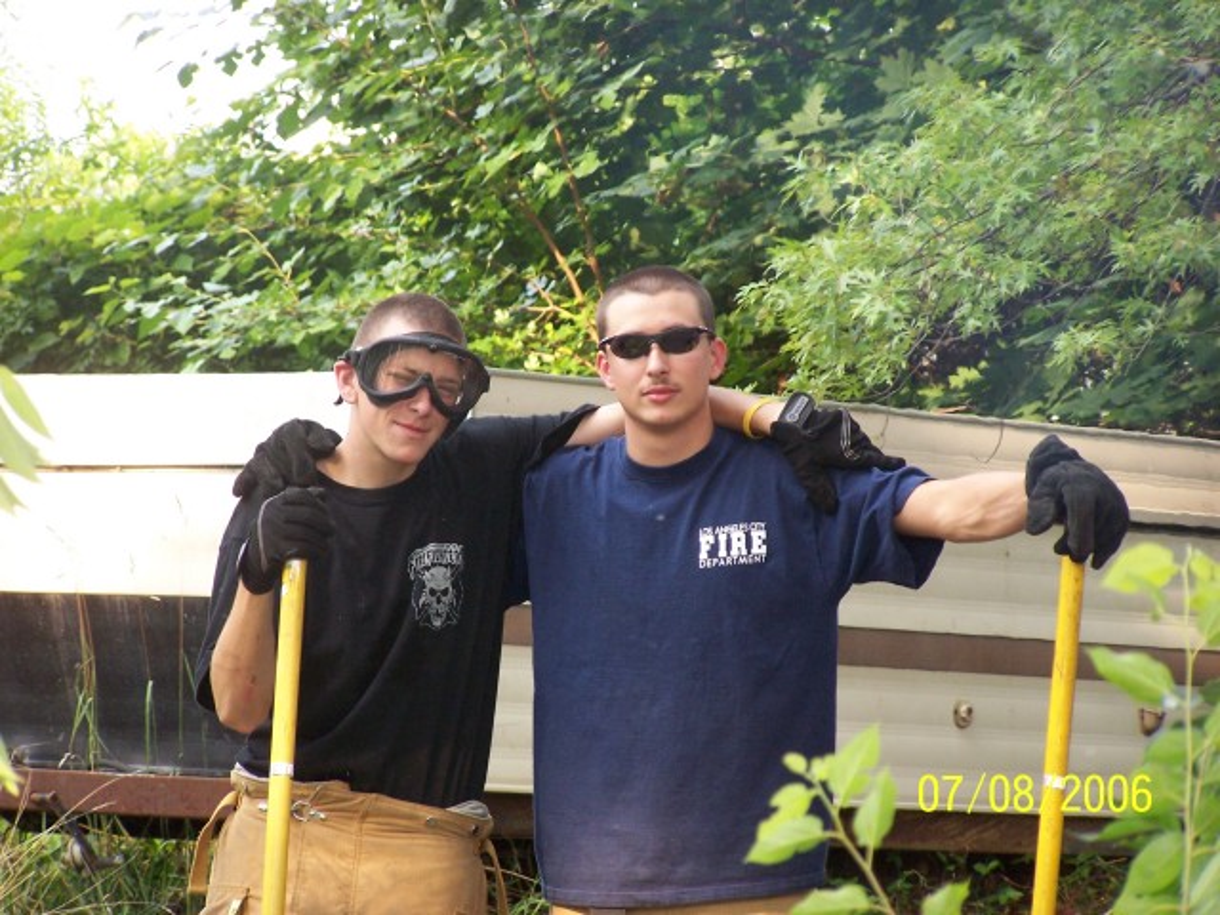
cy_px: 458
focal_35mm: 218
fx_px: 7683
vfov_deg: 6.8
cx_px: 610
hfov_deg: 9.1
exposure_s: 1/250
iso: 140
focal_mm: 36.2
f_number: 3.2
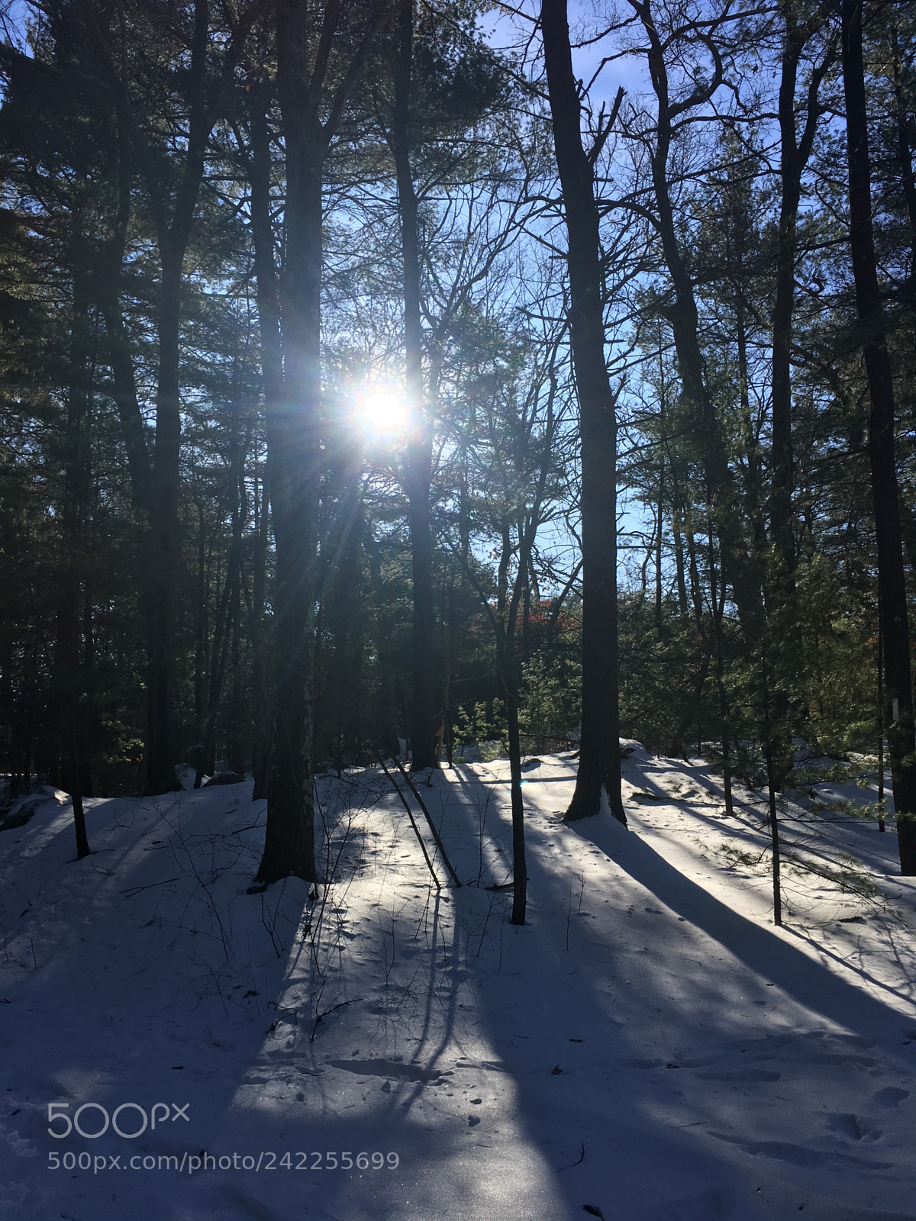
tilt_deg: +15.0
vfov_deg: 61.7
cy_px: 610
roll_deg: +0.7
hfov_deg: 48.2
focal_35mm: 29
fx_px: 1023
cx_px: 458
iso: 25
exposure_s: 1/1350
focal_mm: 4.15
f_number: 2.2
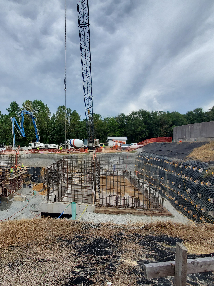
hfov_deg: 69.5
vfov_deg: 87.7
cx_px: 71
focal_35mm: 18
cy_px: 140
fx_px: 148
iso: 50
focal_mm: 1.8
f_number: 2.2
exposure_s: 1/487
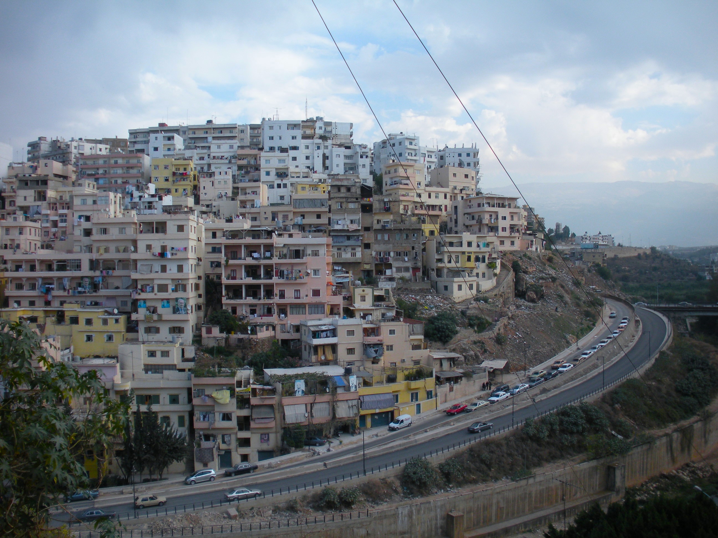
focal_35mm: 35
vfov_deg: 40.7
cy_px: 269
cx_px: 359
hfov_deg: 52.6
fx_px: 726
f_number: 3.5
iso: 64
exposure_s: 1/672
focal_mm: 6.3
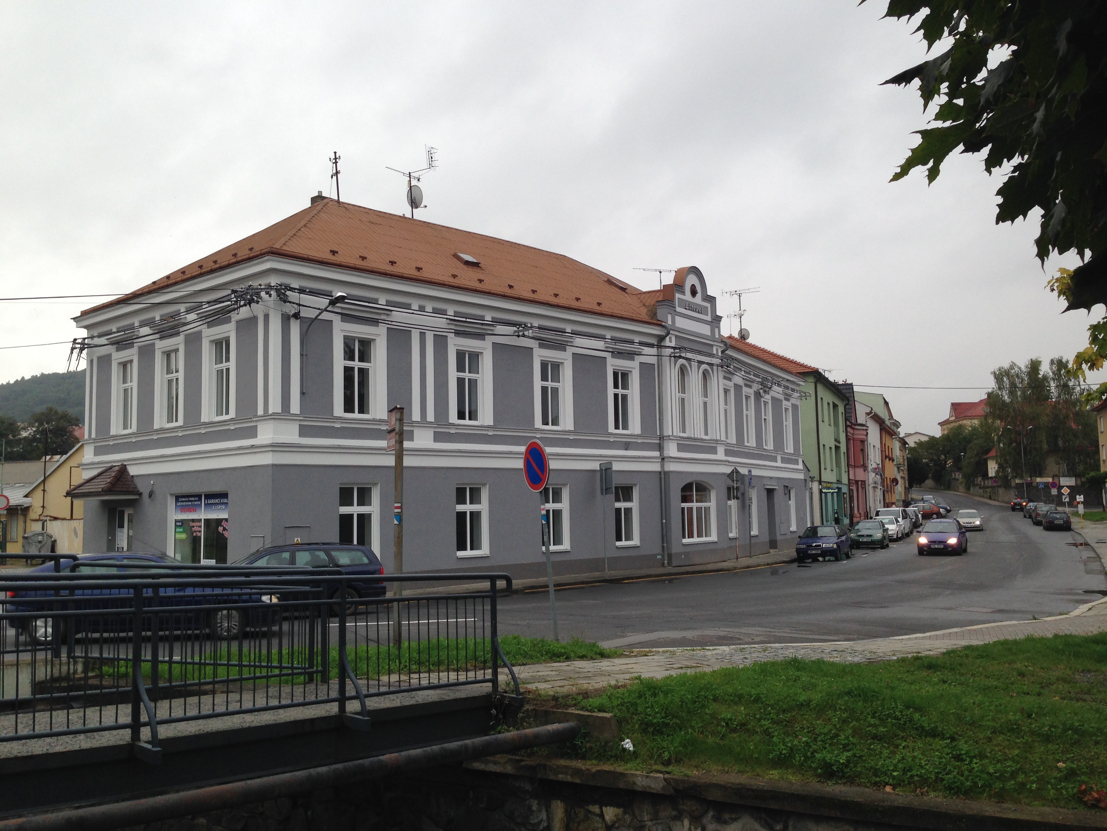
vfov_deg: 42.9
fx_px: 1055
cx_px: 554
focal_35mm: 33
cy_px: 416
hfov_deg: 55.4
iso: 50
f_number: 2.4
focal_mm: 4.12
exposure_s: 1/127
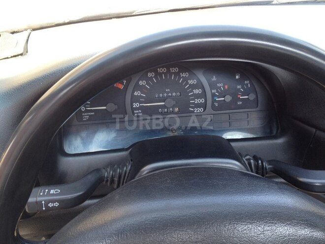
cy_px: 122
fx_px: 329
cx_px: 162
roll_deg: -0.1
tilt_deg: -34.4
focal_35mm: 35
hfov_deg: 52.6
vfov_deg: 40.7
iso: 50
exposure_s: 1/60
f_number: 2.4
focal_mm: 4.28
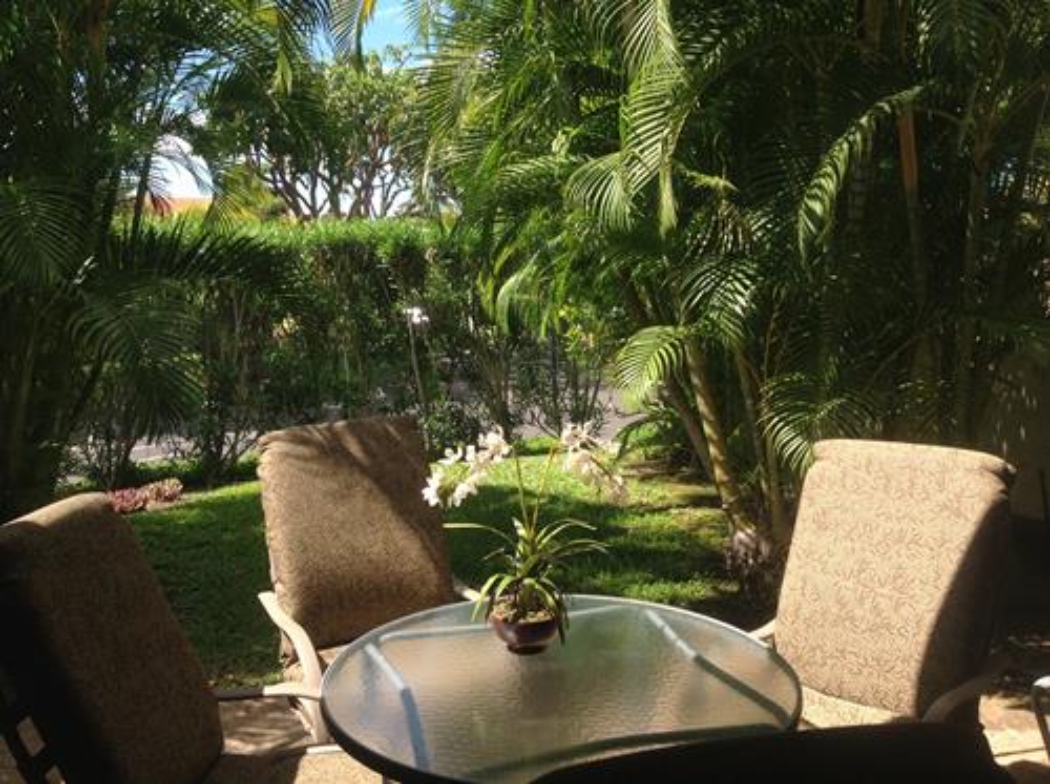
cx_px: 525
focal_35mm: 35
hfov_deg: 52.7
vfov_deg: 40.6
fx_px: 1060
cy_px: 392
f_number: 2.4
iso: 50
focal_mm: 4.28
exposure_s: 1/737
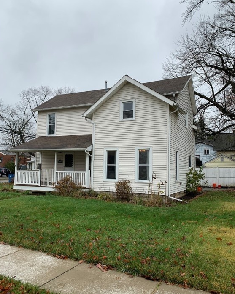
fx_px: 243
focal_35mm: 28
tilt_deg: +3.4
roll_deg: -1.3
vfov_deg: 62.2
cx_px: 118
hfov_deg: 51.5
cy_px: 153
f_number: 1.8
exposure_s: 1/518
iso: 25
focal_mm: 4.25
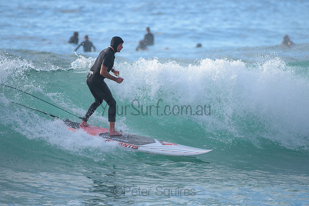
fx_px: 5266
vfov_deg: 2.2
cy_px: 104
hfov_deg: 3.4
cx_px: 152
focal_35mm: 613
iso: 900
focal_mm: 500
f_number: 5.6
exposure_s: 1/2000
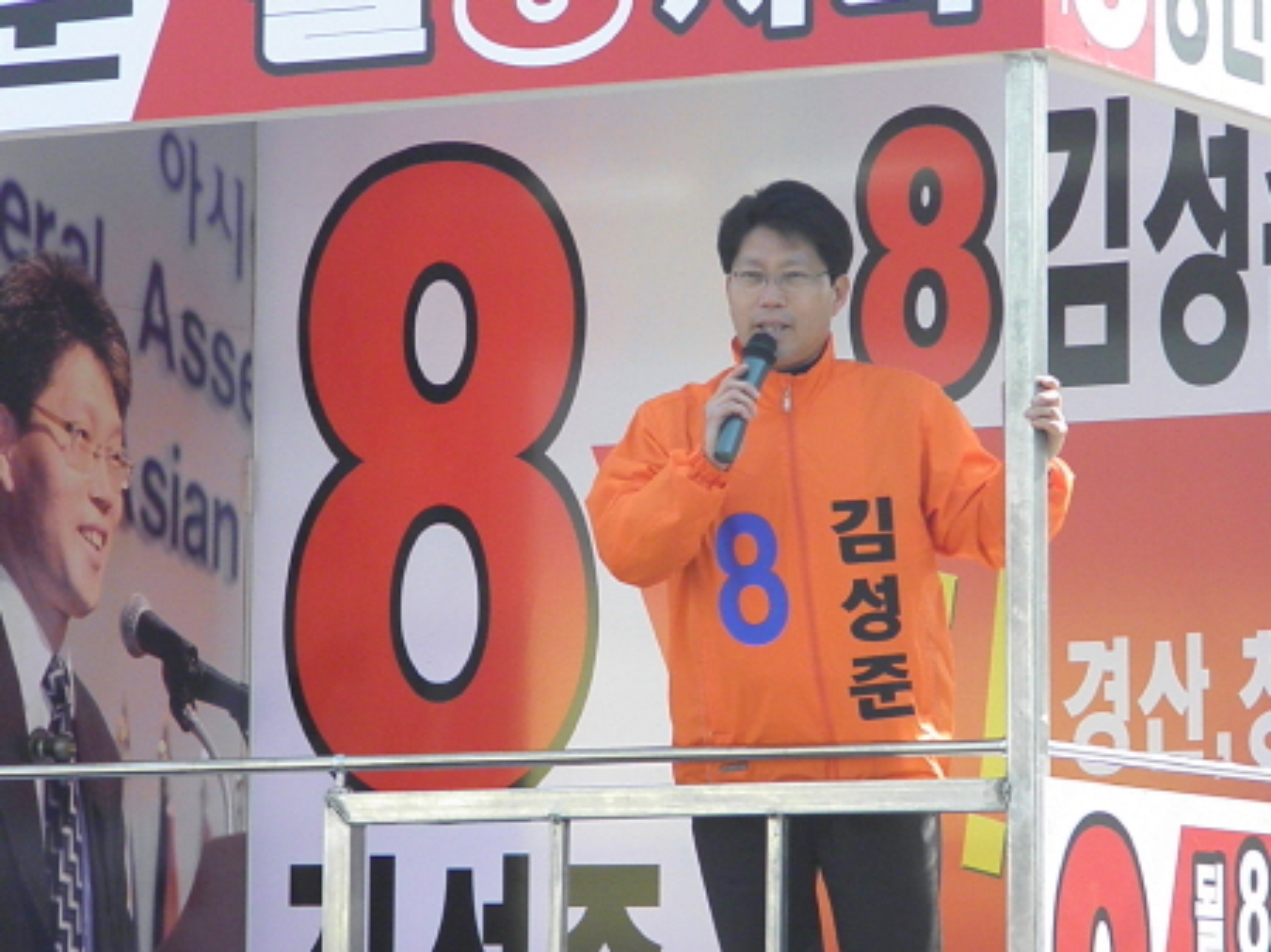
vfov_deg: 8.5
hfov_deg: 11.3
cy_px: 476
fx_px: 6422
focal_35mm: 175
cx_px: 636
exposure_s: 1/320
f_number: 10.2
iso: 800
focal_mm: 31.4
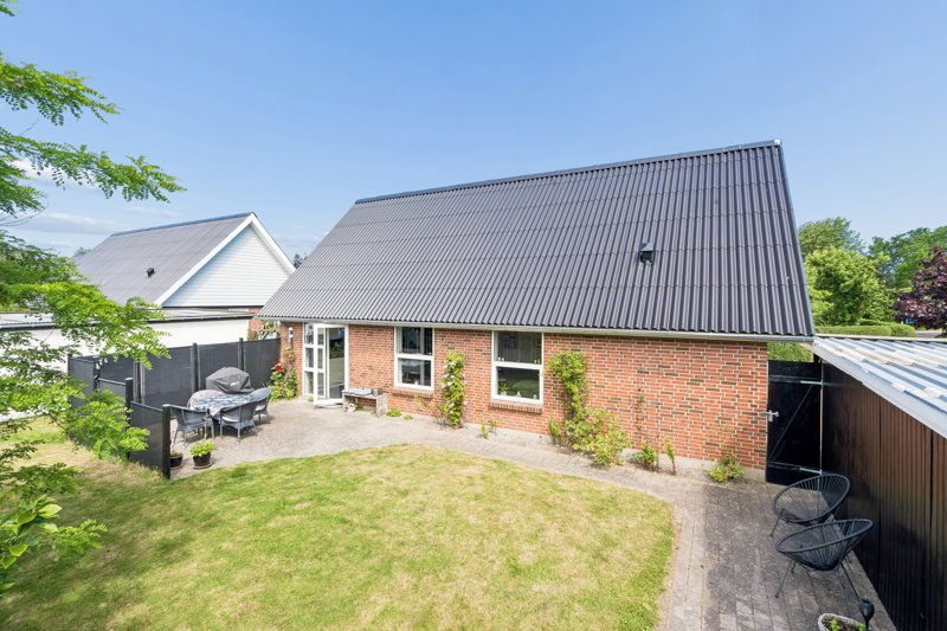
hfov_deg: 96.7
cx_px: 474
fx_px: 421
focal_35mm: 16
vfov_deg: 73.7
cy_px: 316
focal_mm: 16
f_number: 16
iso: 320
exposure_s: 1/80
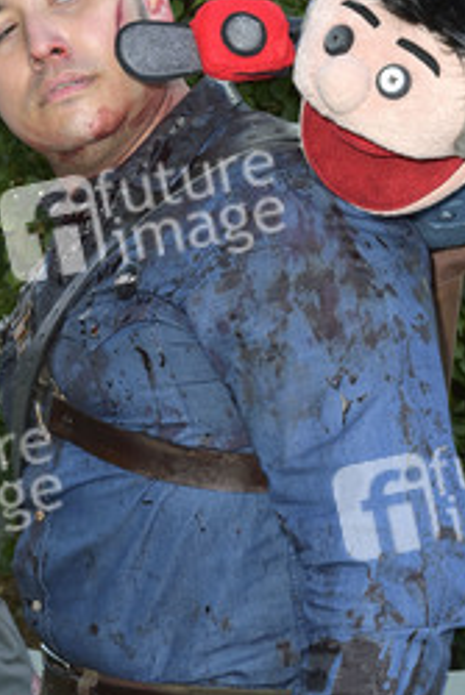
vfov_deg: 23.1
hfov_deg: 15.6
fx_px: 1703
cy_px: 356
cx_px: 224
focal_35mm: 88
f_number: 11
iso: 250
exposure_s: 1/250
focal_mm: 55
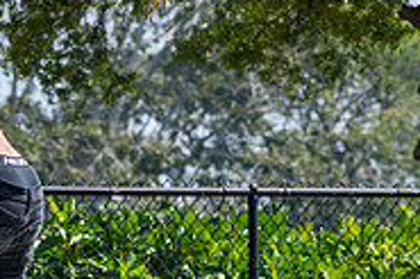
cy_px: 328
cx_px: -82
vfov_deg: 2.2
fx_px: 7134
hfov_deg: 3.4
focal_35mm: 612
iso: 200
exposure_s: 1/800
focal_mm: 130
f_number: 7.1
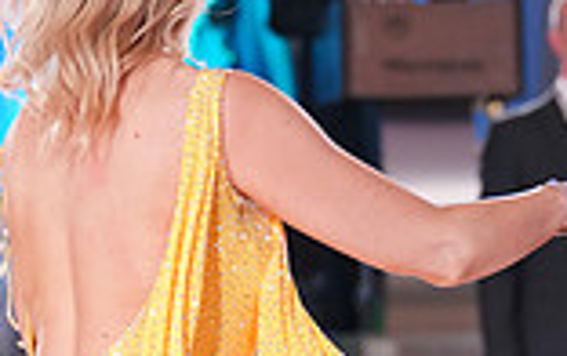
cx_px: 525
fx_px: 5091
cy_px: 581
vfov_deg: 4.0
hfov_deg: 6.4
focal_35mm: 329
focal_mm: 87
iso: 2000
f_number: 2.8
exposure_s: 1/640
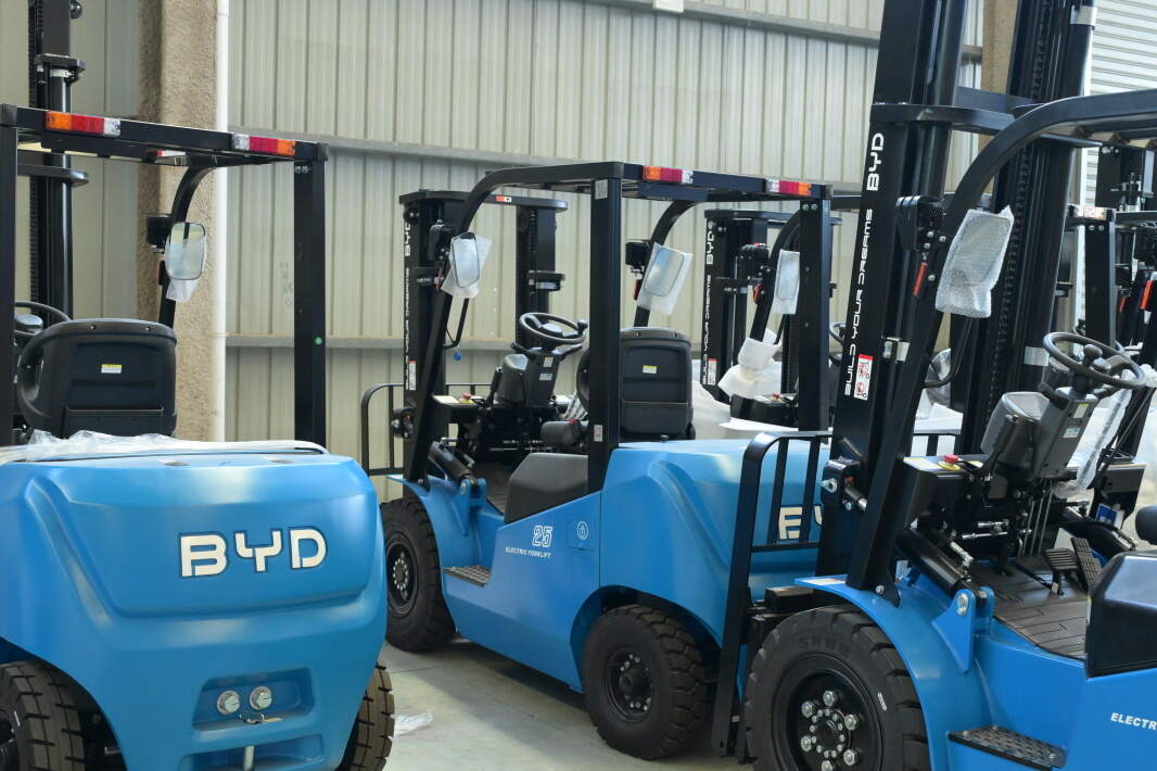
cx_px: 578
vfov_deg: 29.8
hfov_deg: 43.6
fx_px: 1446
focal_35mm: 45
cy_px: 386
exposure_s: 1/250
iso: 3200
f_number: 4
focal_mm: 30.5
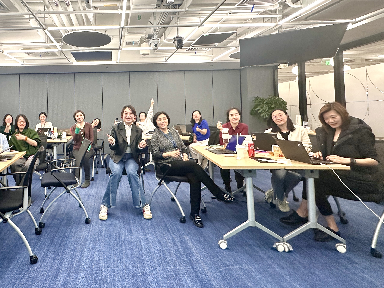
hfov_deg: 72.7
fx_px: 244
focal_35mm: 22
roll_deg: +1.1
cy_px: 110
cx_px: 111
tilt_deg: +2.0
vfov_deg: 60.3
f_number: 2.2
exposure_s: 1/120
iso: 200
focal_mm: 2.22
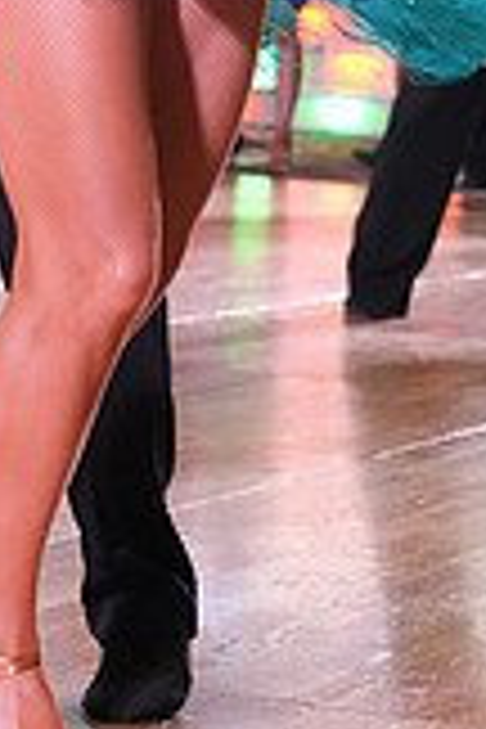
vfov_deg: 10.1
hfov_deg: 6.9
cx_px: 106
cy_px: -158
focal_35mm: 200
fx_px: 4050
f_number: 5.6
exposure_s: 1/320
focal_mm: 56
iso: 5000
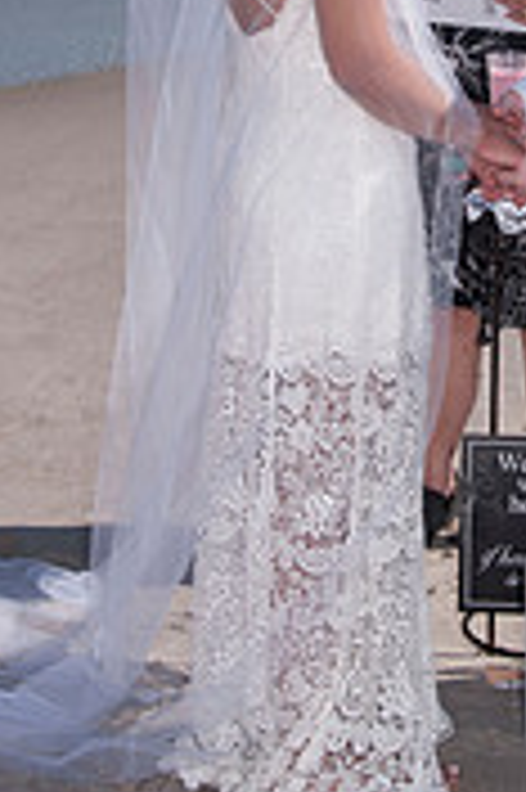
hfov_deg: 11.1
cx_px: 483
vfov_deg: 16.4
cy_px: 40
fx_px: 2701
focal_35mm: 123
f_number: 13
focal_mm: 32
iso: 100
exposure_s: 1/250
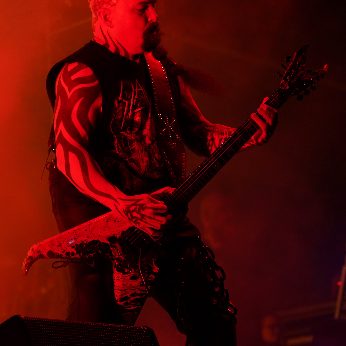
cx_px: 77
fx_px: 2137
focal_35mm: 189
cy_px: 145
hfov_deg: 9.2
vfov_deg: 9.3
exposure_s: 1/125
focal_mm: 105
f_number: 4
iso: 800
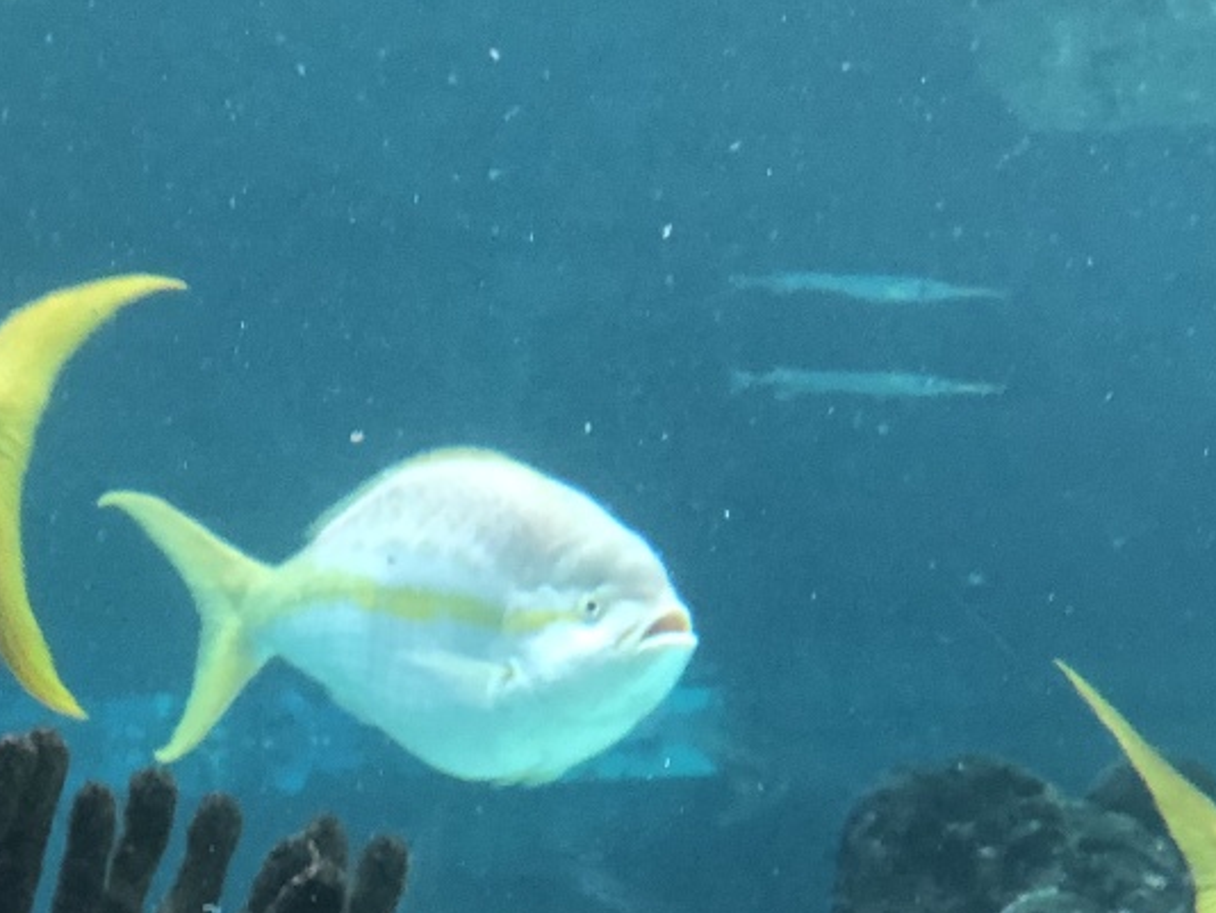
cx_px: 403
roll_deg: -0.9
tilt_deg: +6.6
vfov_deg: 11.5
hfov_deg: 15.4
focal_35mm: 128
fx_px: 4498
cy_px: 767
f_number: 2.8
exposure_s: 1/60
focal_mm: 6.6
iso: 400
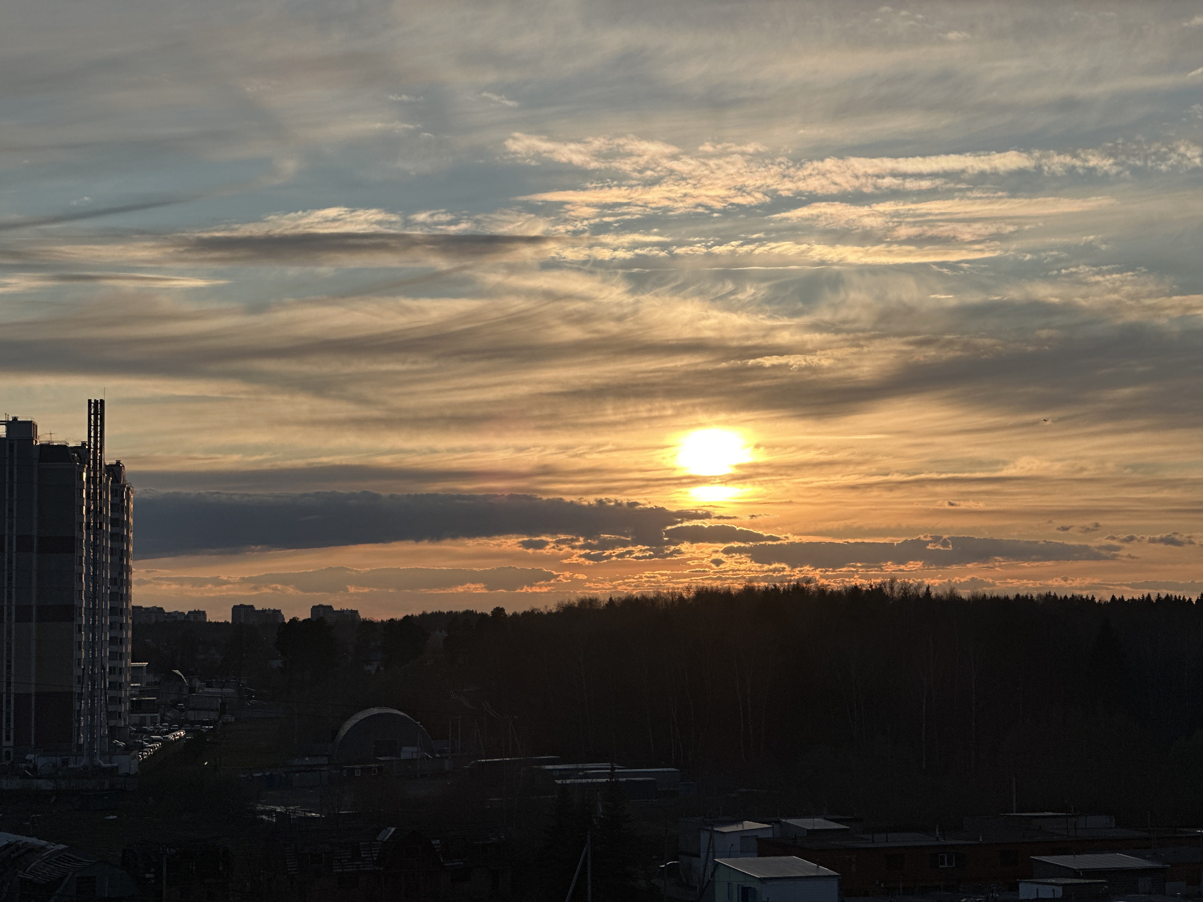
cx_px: 602
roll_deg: +0.2
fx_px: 2676
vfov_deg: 19.1
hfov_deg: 25.3
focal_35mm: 77
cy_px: 451
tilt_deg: +3.9
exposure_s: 1/1220
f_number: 2.8
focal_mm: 9
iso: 32
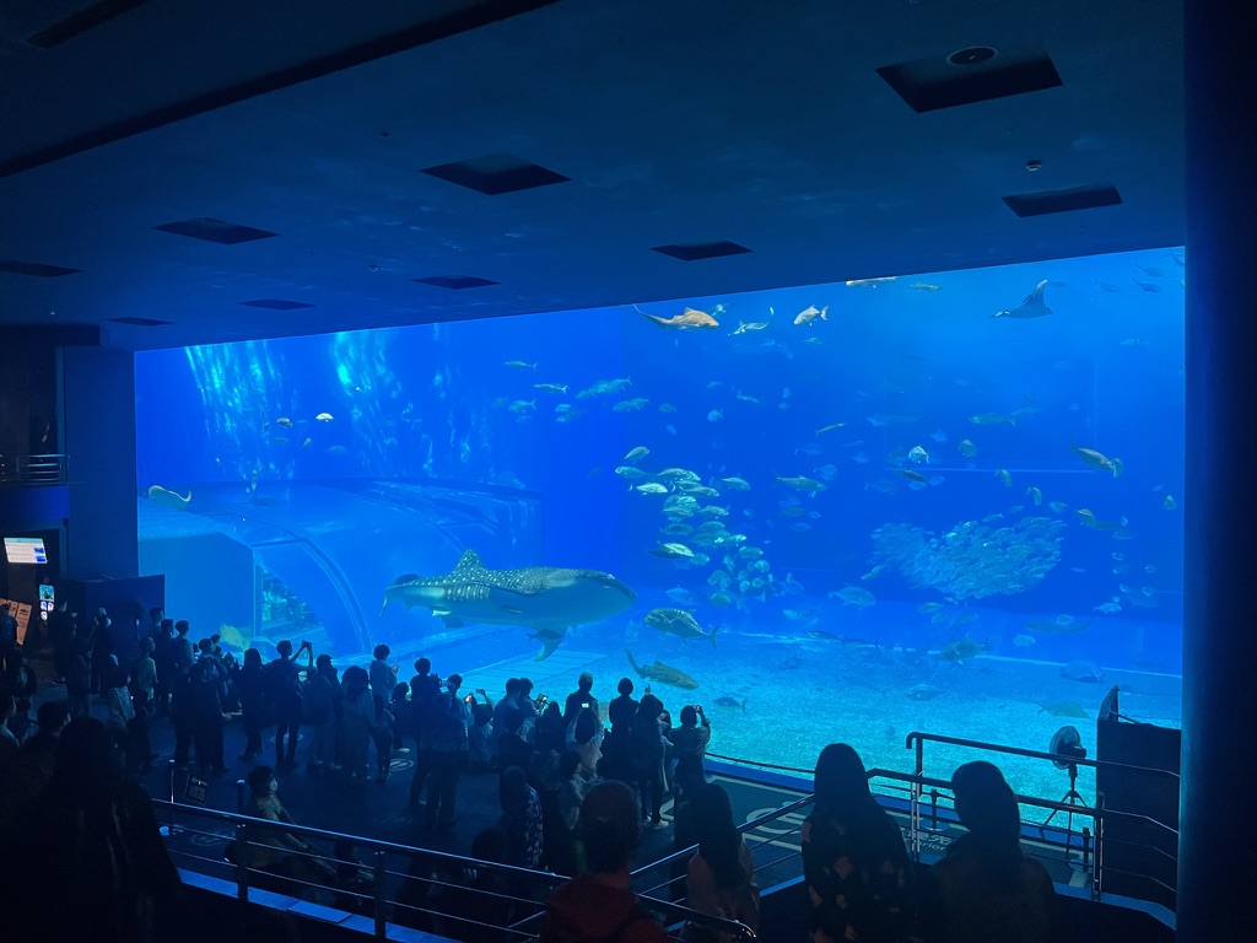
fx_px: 944
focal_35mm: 26
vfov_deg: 53.1
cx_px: 628
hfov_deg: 67.3
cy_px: 472
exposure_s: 1/60
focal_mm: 5.1
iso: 400
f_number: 1.6
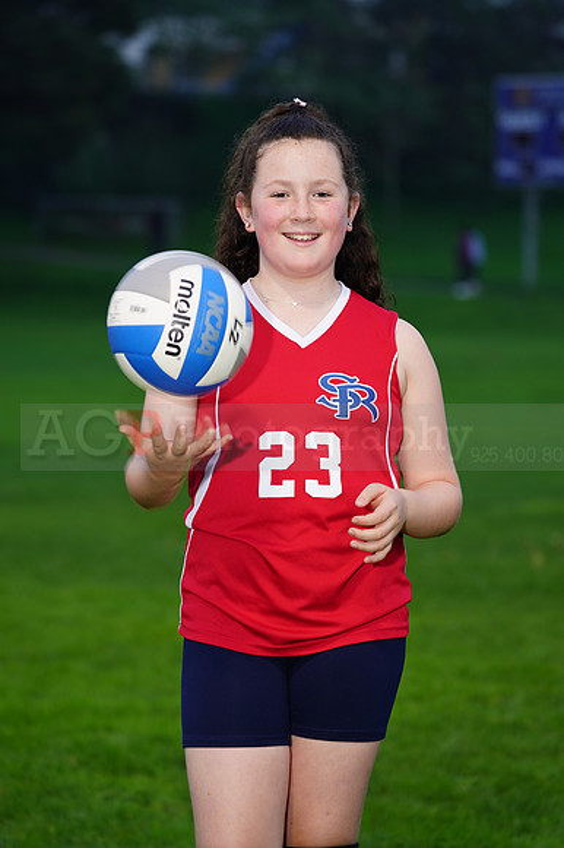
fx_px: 4117
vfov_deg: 11.8
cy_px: 424
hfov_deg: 7.8
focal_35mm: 175
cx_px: 282
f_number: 5.6
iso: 320
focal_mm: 175
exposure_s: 1/25
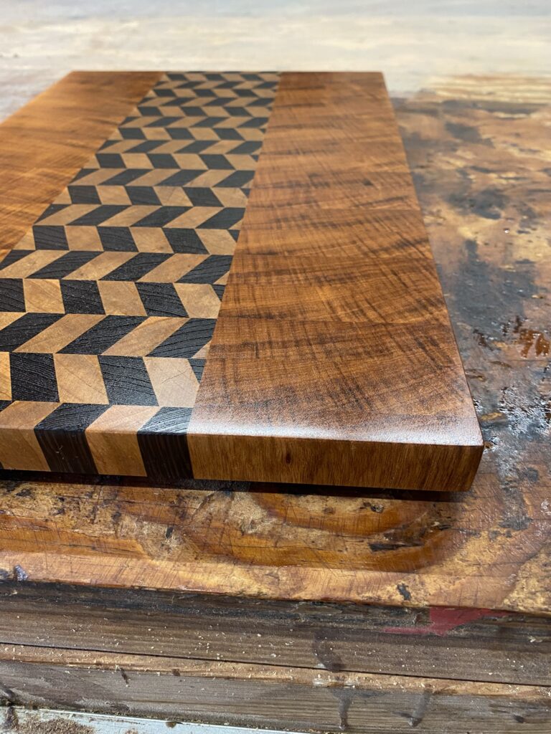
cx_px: 276
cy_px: 367
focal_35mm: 26
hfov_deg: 53.1
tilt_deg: -39.5
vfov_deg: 67.3
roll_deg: +1.8
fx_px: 552
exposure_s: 1/60
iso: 200
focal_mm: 4.25
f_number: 1.8
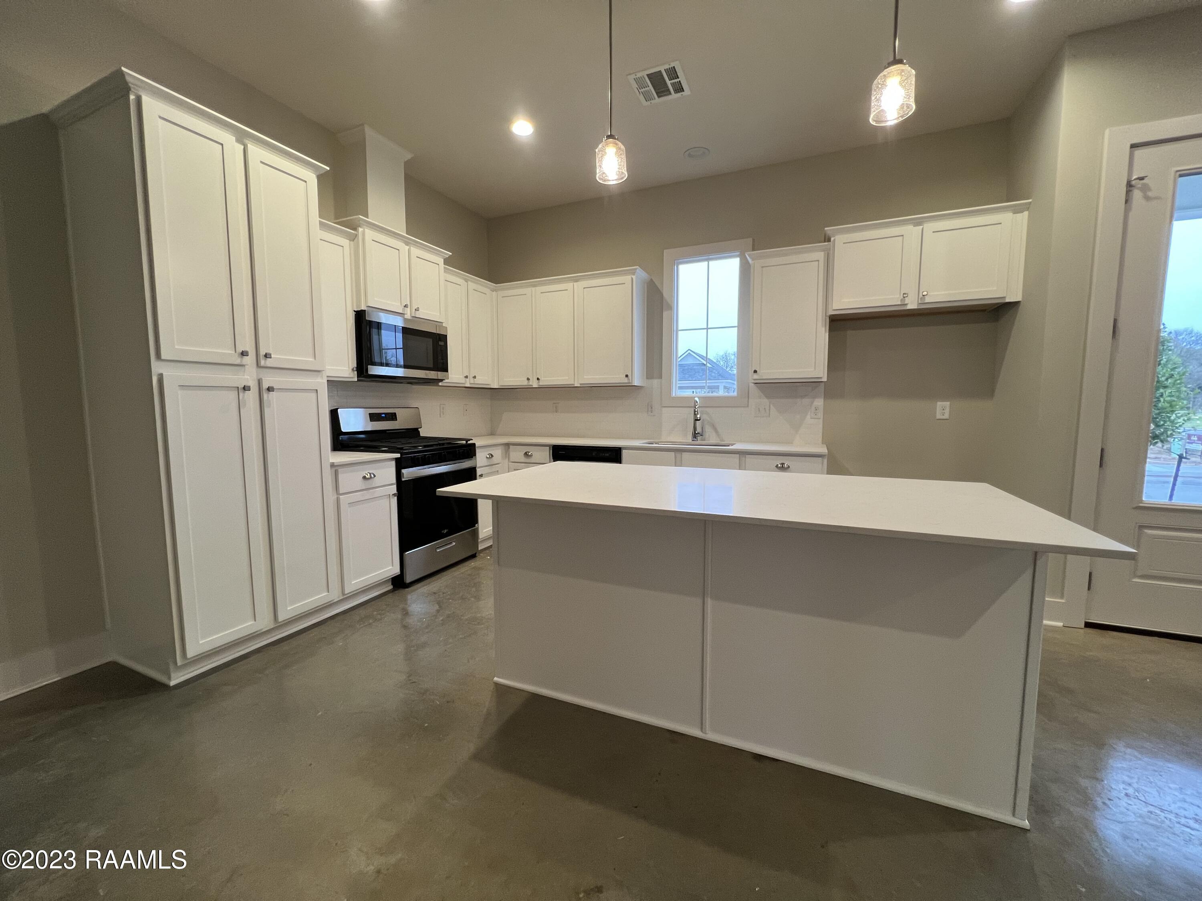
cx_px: 601
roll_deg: +0.6
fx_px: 451
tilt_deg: -5.6
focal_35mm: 13
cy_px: 450
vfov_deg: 89.9
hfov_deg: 106.2
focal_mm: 1.57
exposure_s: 1/120
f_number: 1.8
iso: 160
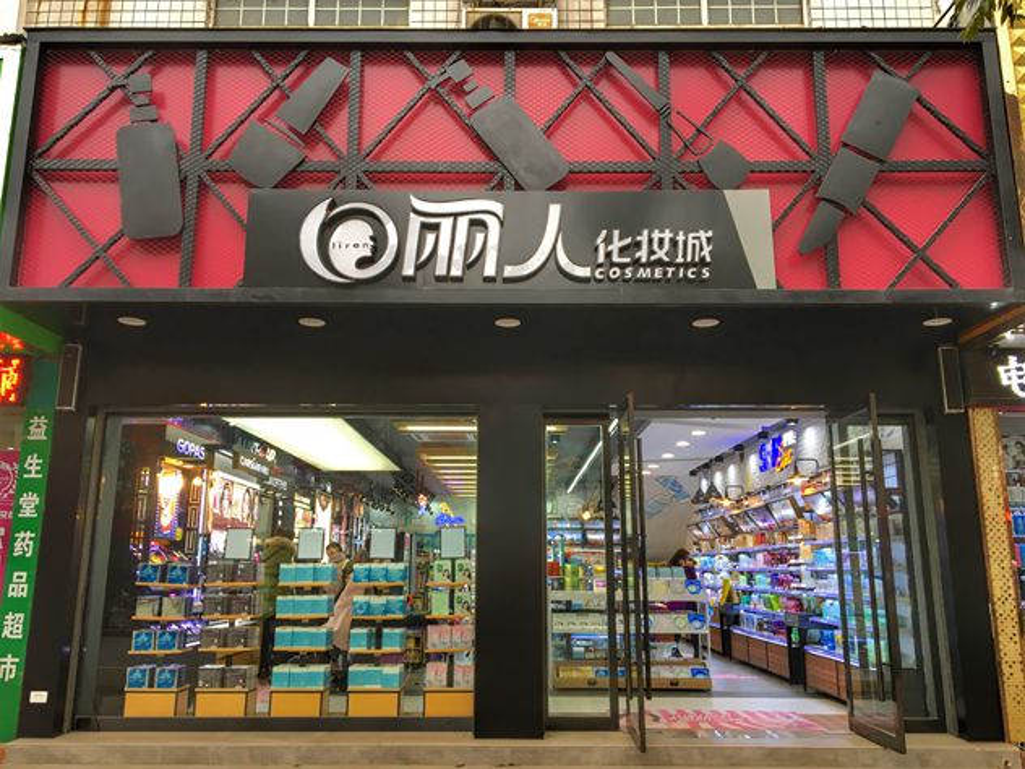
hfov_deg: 61.7
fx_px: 859
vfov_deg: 48.2
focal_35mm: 29
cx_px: 512
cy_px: 384
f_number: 2.2
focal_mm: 4.15
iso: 32
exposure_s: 1/33
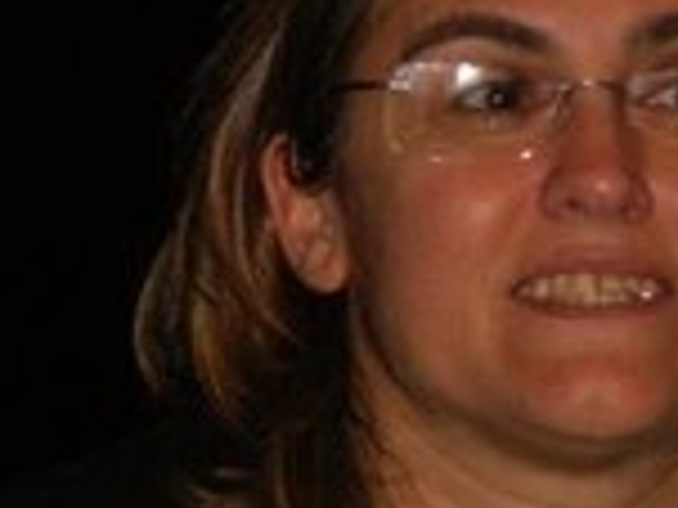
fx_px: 12075
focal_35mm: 617
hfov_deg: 3.2
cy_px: 326
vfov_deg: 2.4
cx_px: 557
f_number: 3.5
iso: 200
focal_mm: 48
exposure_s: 1/200
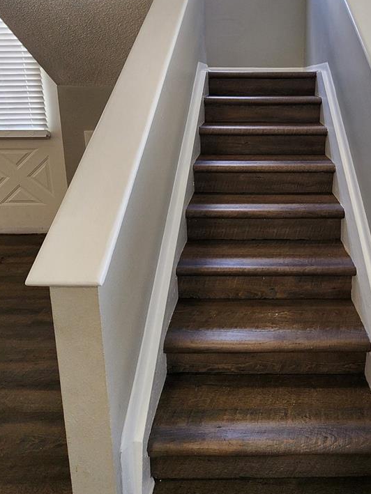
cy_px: 153
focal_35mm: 22
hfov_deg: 59.5
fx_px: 314
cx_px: 252
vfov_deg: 73.4
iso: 160
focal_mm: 2.2
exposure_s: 1/60
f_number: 2.2
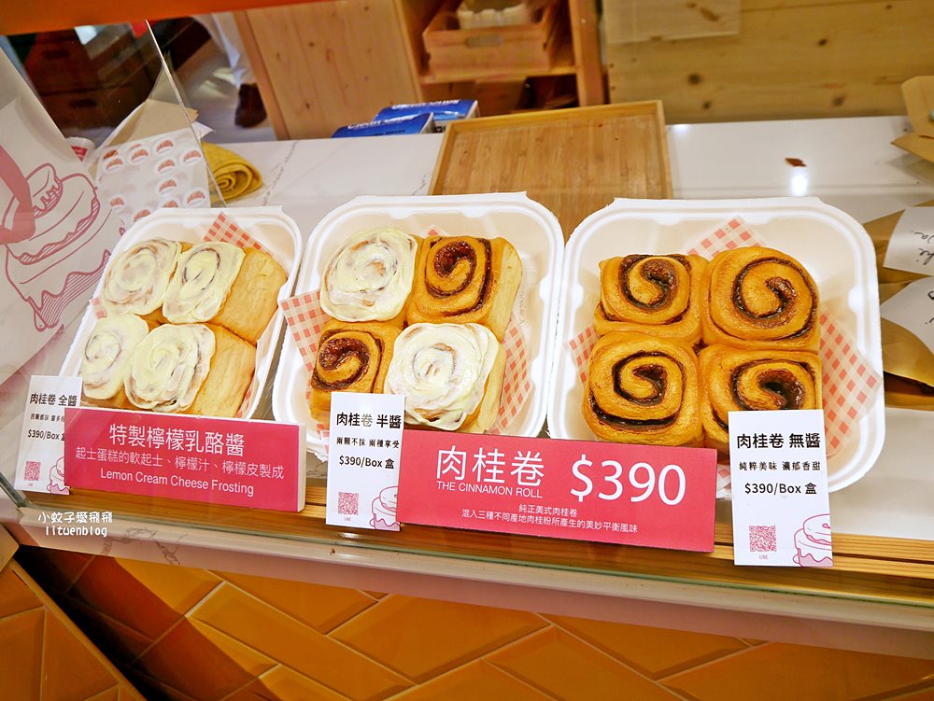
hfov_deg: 63.4
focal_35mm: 28
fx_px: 756
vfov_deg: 49.8
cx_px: 467
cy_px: 350
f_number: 3.5
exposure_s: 1/125
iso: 200
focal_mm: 14
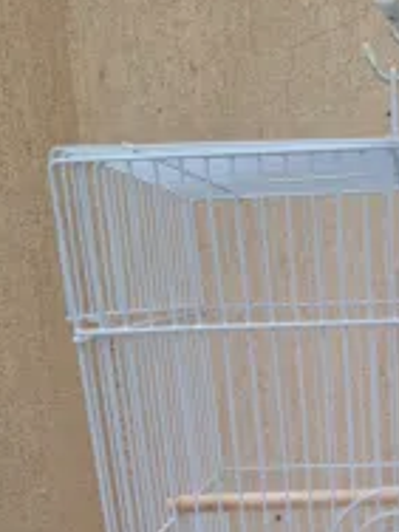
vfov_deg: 36.0
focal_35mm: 49
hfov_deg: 28.1
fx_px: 753
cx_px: 388
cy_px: 501
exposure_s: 1/100
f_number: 1.8
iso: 40
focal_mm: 5.54
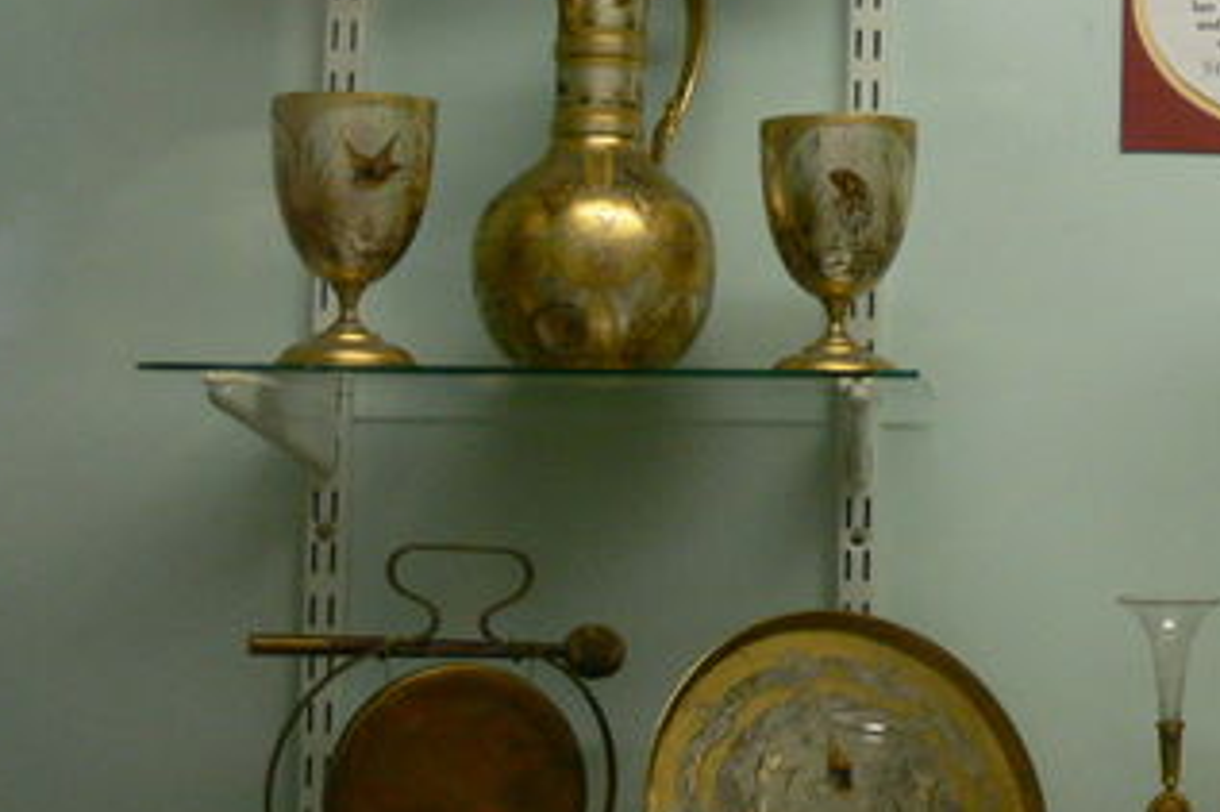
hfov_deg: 21.0
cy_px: 108
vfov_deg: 14.7
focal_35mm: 92
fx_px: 3116
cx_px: 1370
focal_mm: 7.4
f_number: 2.8
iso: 160
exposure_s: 1/30
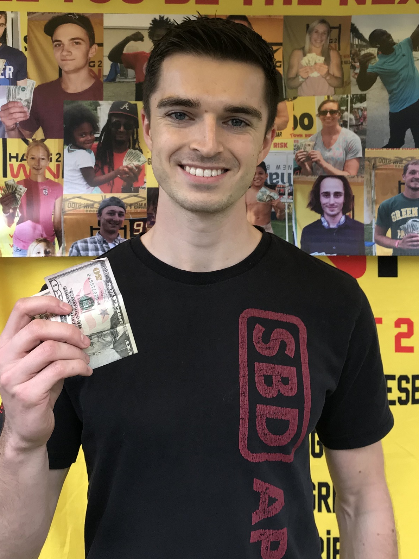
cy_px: 195
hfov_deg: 30.9
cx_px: 209
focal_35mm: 47
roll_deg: -1.7
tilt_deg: -0.9
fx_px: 759
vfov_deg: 40.0
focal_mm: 3.99
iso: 32
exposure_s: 1/120
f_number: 1.8
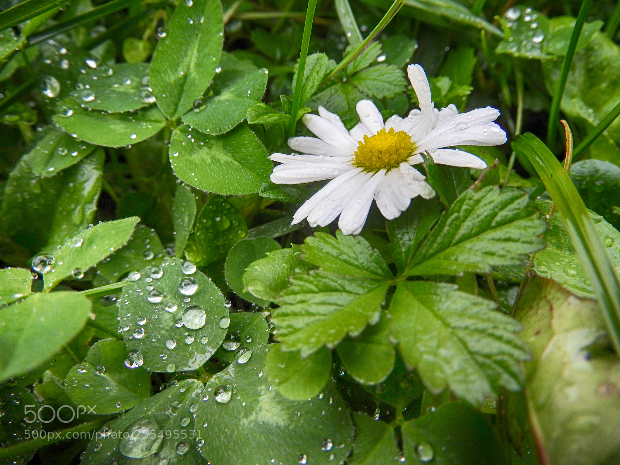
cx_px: 310
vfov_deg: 49.7
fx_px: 502
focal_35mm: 28
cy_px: 232
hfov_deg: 63.4
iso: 100
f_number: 3.5
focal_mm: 5
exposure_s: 1/100
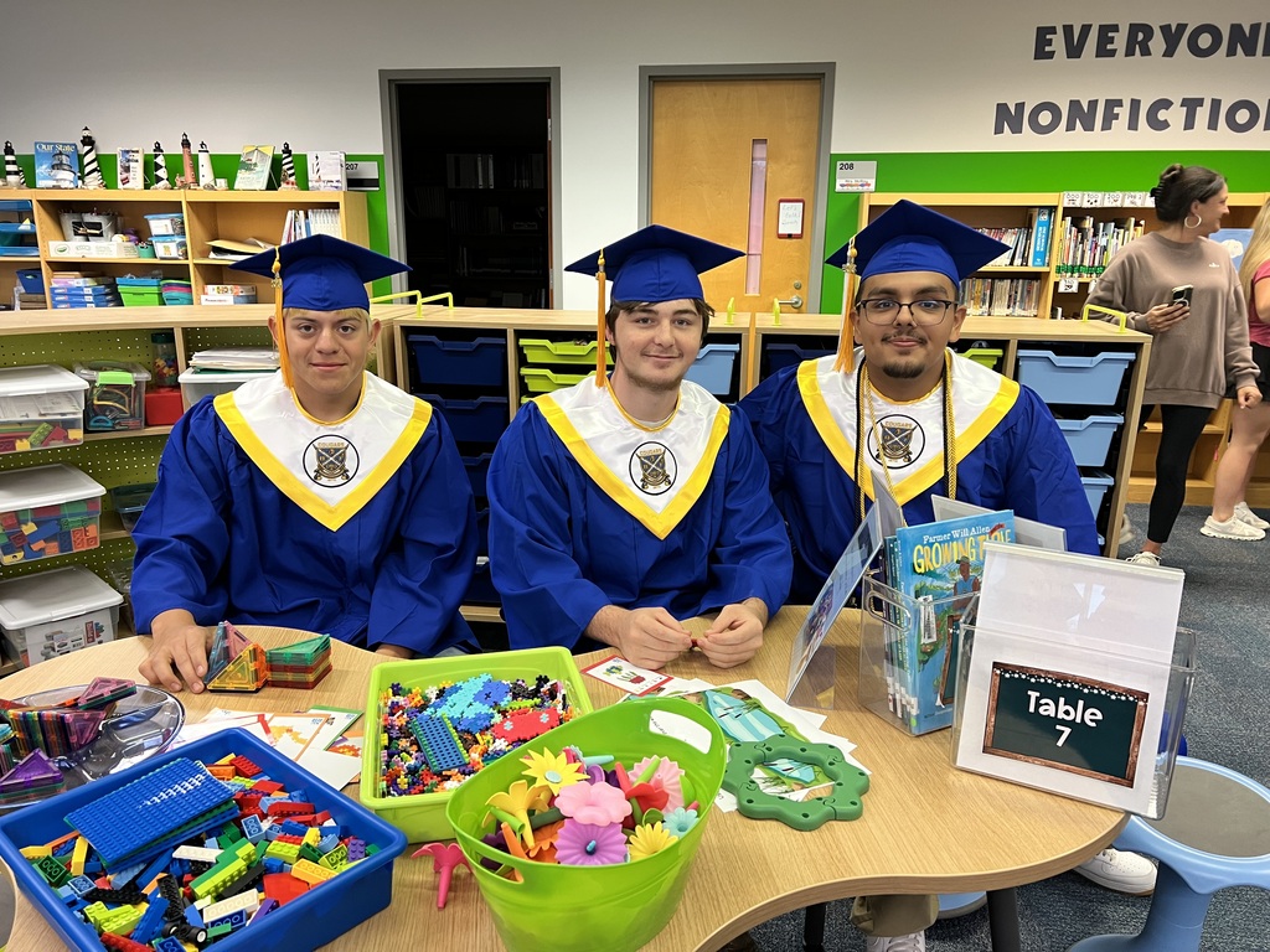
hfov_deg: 67.3
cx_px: 635
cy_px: 476
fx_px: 954
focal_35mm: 26
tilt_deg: -15.8
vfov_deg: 53.1
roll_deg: -0.4
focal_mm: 5.7
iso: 125
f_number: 1.5
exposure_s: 1/60
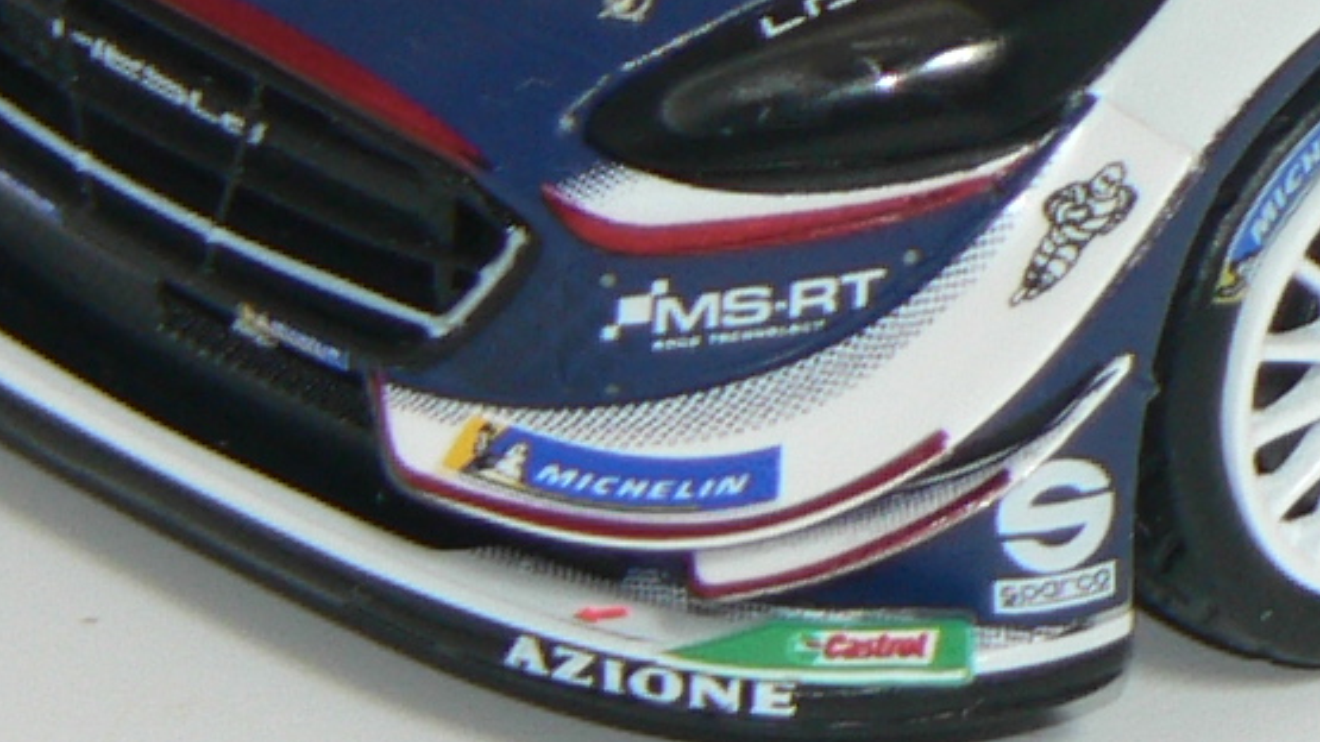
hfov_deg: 3.0
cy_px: -535
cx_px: 1770
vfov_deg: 1.7
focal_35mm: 724
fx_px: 25337
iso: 80
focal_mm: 24.1
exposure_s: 1/60
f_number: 3.2
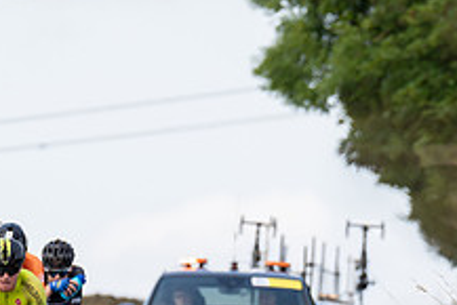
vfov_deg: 1.9
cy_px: 292
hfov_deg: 2.9
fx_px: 9158
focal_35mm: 721
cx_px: -33
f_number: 4.5
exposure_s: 1/800
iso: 200
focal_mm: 200
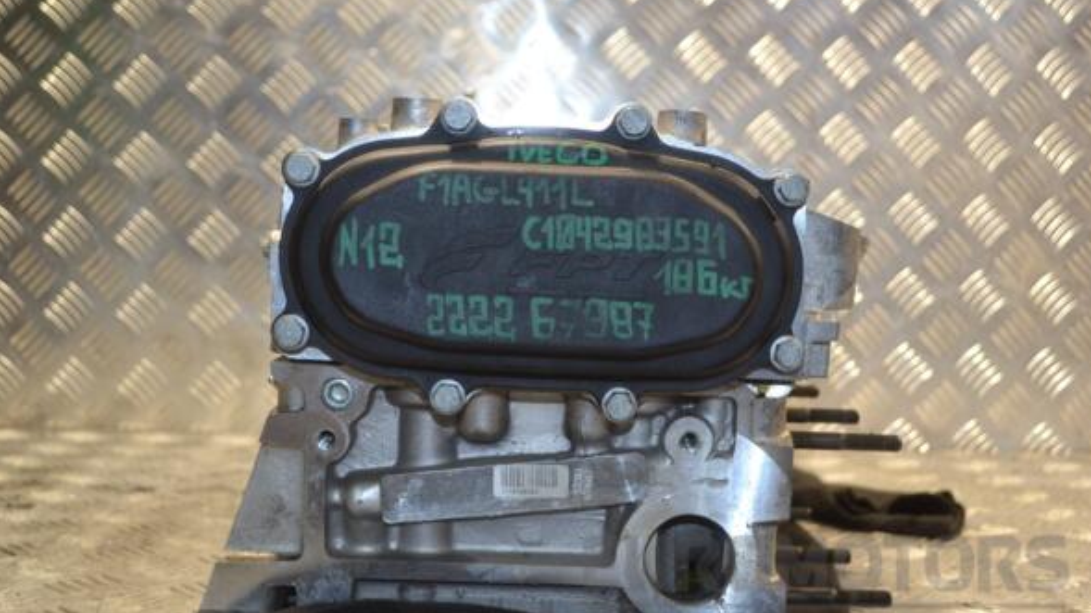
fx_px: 1388
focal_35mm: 48
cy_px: 317
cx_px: 548
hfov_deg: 42.9
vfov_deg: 24.9
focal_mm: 30
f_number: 4.5
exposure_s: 1/60
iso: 450
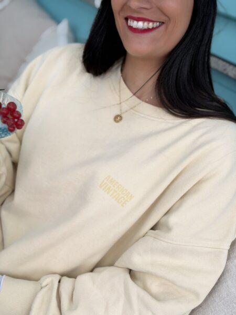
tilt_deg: -19.1
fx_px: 436
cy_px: 158
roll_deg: -23.1
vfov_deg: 39.7
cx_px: 118
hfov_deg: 30.3
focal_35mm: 48
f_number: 1.8
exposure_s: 1/252
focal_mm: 6.93
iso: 64
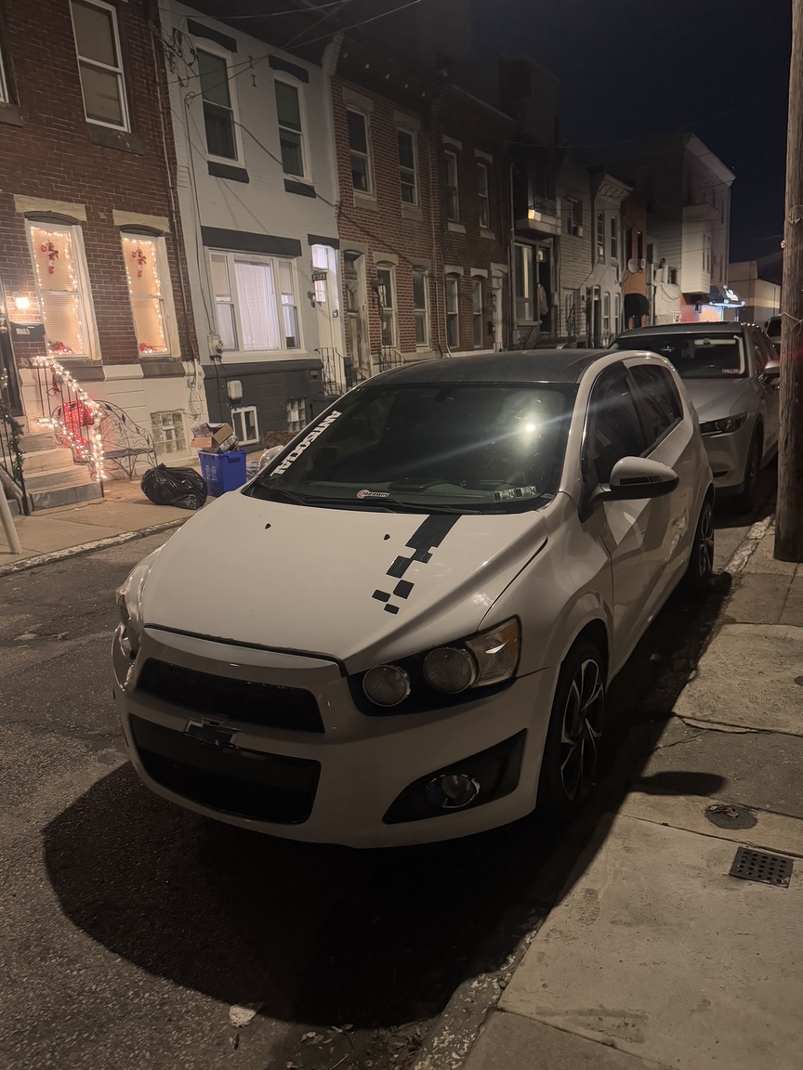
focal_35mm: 25
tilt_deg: -12.3
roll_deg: +4.1
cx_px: 392
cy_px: 544
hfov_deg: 54.9
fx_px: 773
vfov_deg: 69.4
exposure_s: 1/30
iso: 800
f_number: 1.78
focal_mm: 6.76
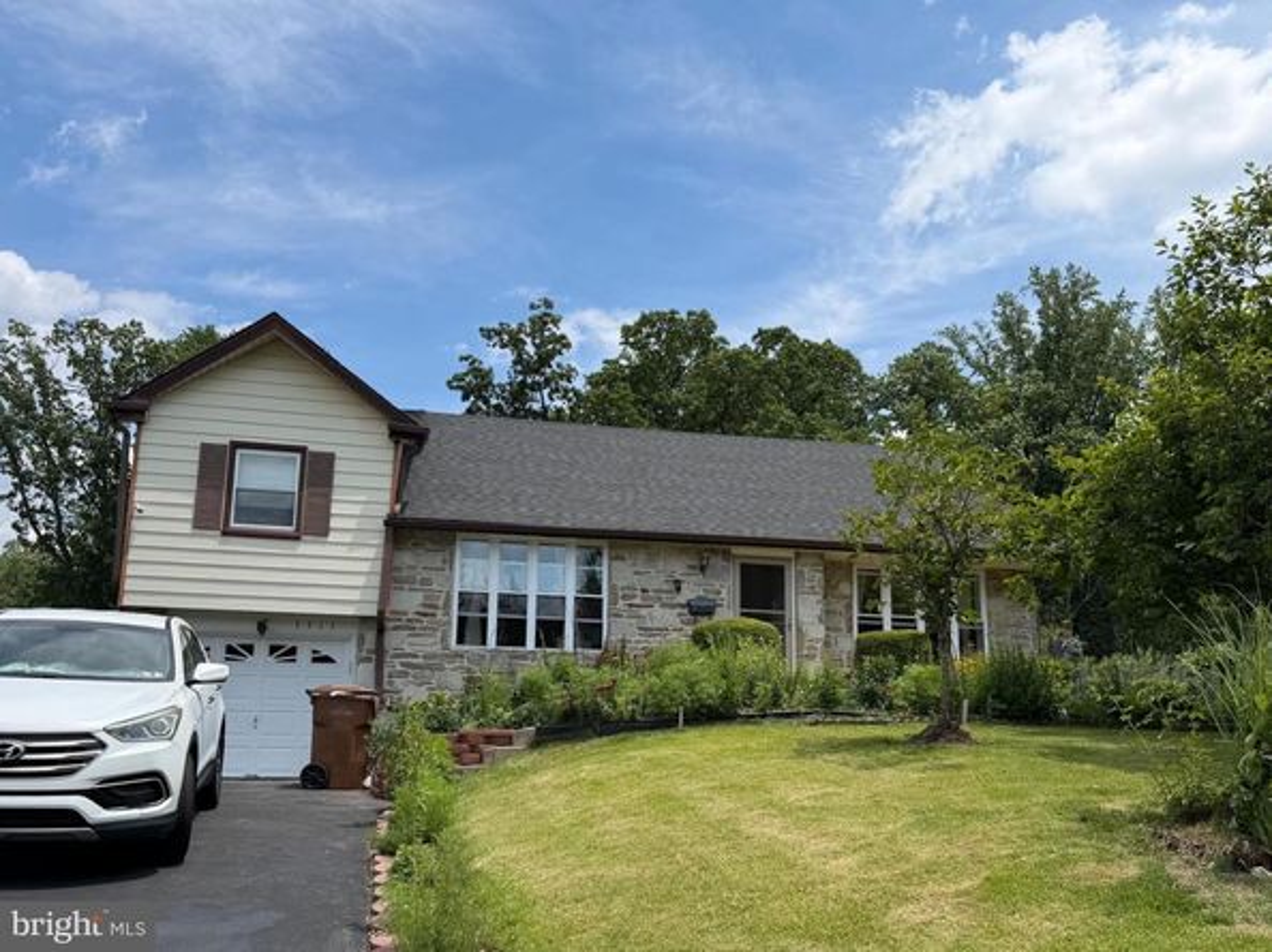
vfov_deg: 56.8
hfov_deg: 71.6
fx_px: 882
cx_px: 636
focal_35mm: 24
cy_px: 476
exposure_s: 1/4167
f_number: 1.78
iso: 80
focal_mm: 6.76
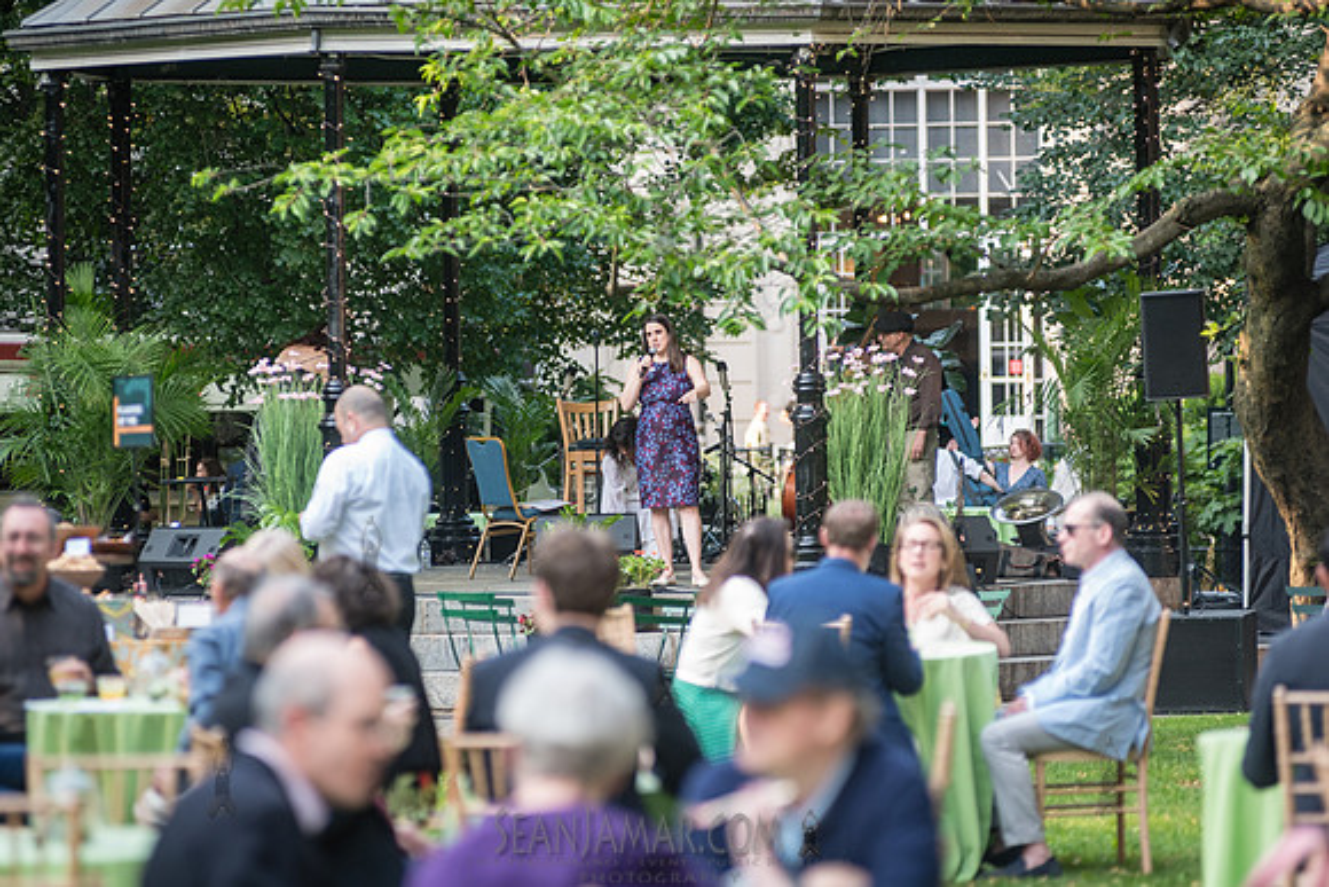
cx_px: 650
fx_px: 7681
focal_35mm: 208
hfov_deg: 9.9
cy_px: 444
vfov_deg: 6.6
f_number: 3.5
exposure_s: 1/250
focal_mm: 200
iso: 500
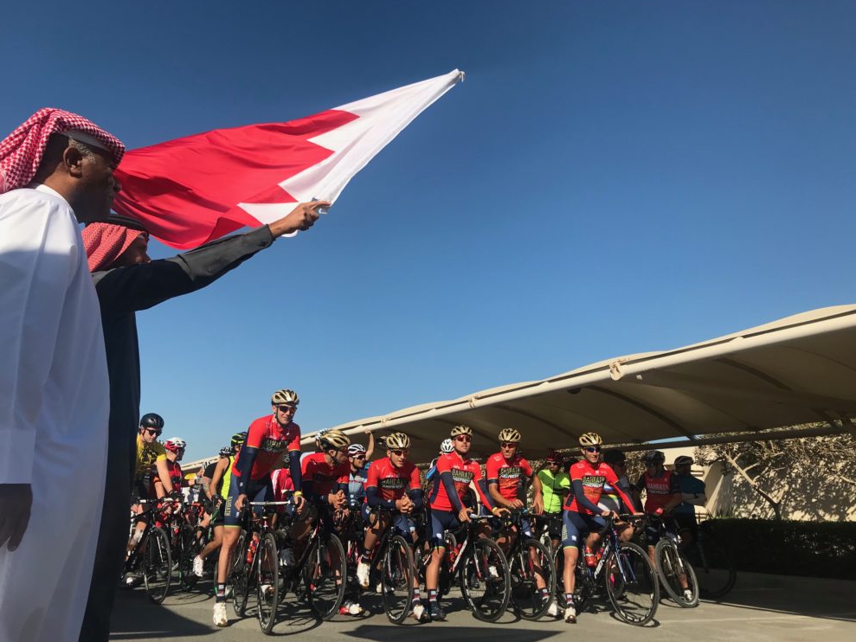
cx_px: 414
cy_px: 324
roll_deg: -1.1
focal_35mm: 29
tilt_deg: +15.8
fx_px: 717
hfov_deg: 61.6
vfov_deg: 48.2
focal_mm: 3.99
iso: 20
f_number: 1.8
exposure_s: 1/2994
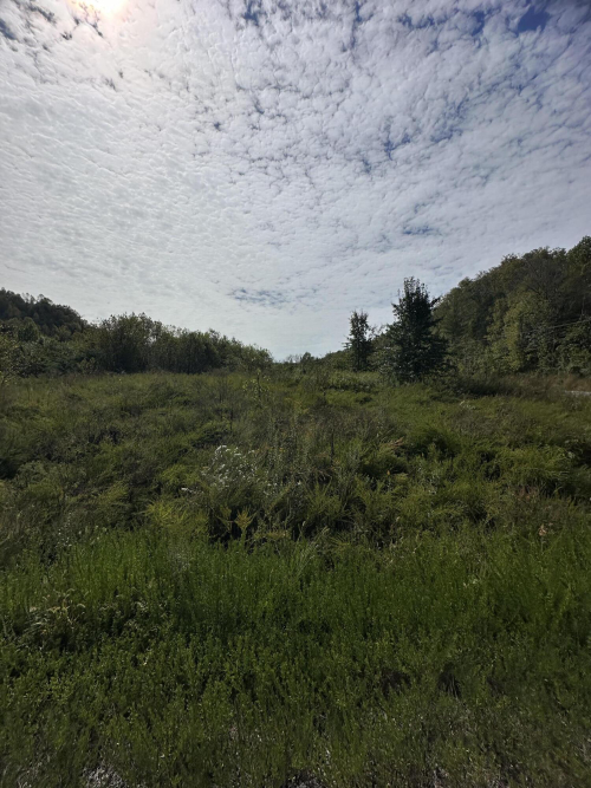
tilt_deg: -5.4
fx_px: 319
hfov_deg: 85.7
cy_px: 394
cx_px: 296
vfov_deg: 102.1
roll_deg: -2.1
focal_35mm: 14
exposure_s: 1/7813
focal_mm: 2.22
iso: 50
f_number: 2.2
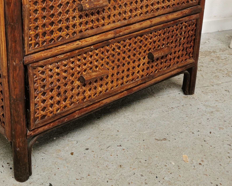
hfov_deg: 33.3
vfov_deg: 26.7
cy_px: 21
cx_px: 50
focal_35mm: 55
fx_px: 378
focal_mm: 5.58
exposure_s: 1/100
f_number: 1.8
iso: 80
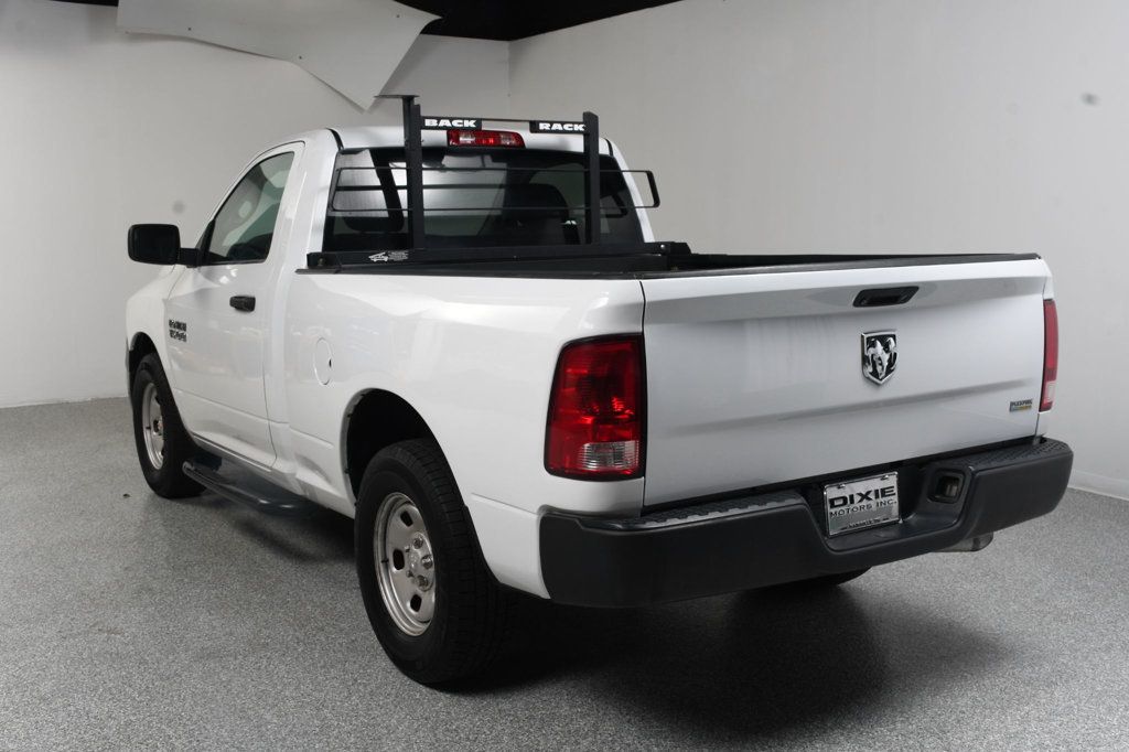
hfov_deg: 49.6
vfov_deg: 34.2
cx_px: 564
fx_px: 1223
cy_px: 376
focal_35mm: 39
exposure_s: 1/160
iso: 100
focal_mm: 26
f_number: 11
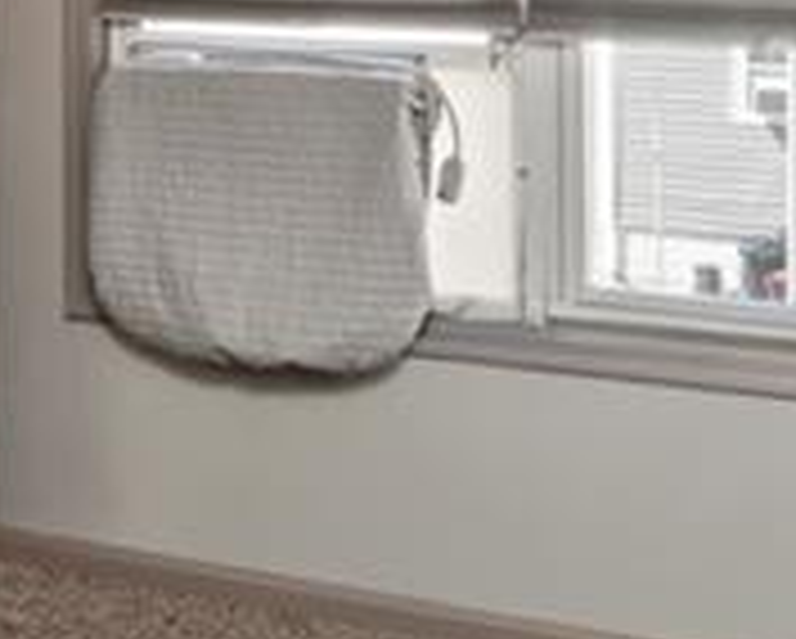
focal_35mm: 76
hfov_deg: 25.0
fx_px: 1792
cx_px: 378
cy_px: -176
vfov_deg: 18.8
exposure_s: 1/2.5
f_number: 11
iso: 320
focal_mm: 14
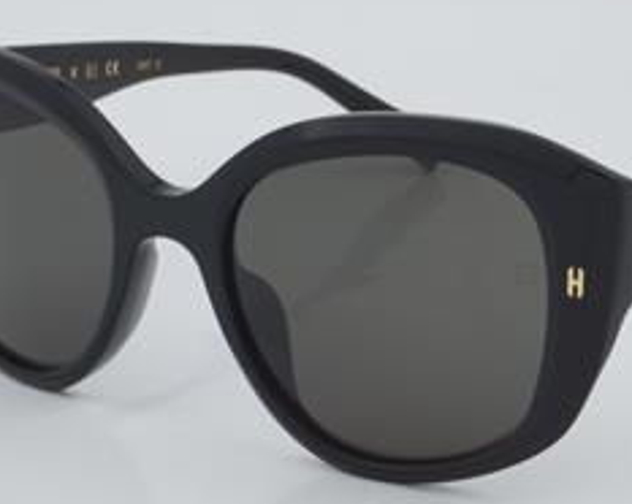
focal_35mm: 121
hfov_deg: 15.9
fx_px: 2261
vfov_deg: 12.7
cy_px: 236
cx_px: 407
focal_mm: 50
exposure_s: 1/3
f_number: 32
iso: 100
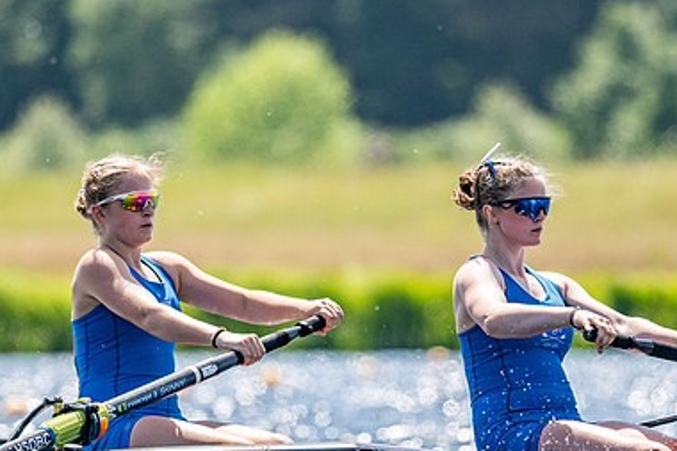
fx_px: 17218
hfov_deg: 2.3
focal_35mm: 916
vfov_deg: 1.5
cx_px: 469
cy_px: 312
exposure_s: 1/2500
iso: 250
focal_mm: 400
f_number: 4.5
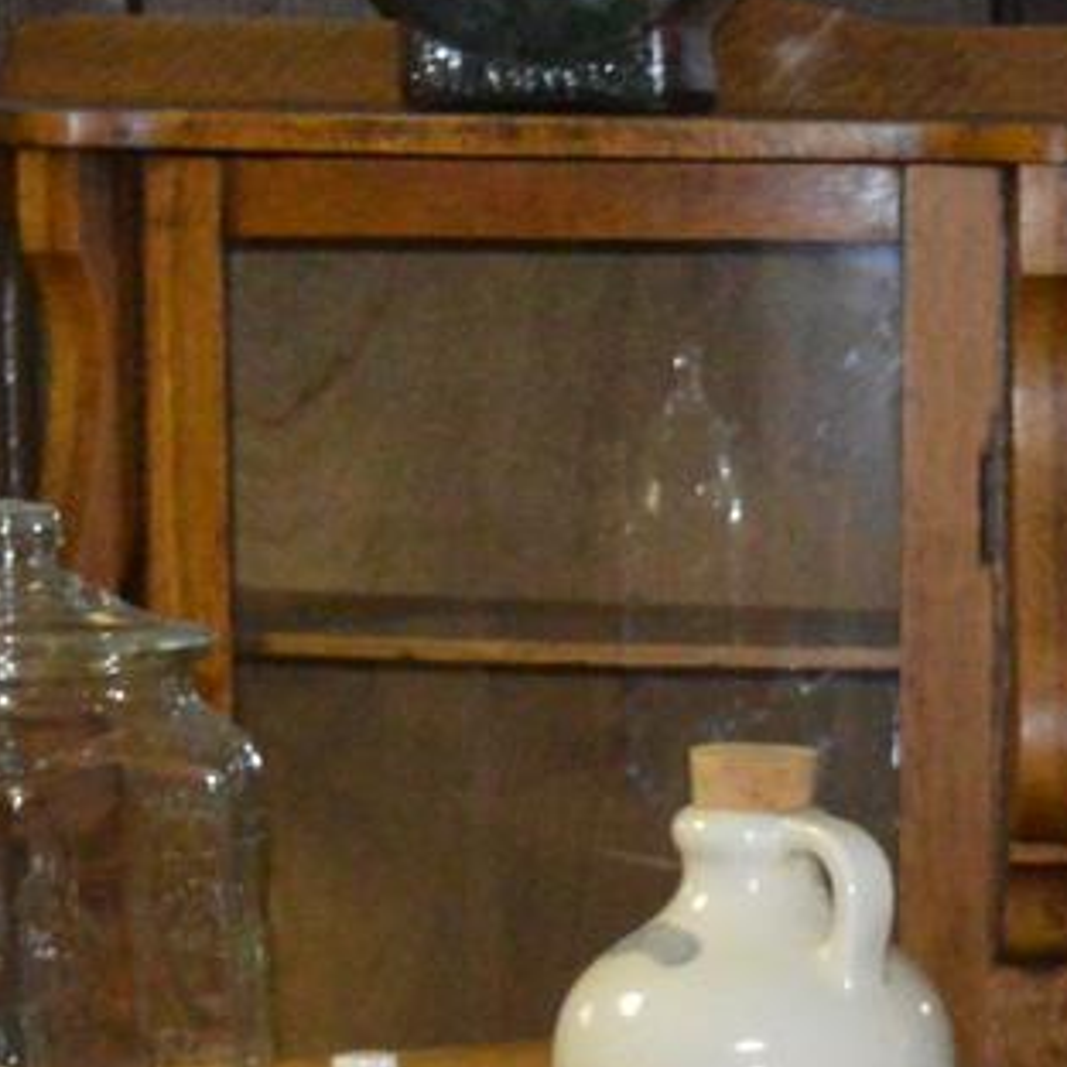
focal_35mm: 184
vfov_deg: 9.2
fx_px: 6417
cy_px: 1729
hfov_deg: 9.4
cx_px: 1228
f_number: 4
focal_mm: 22
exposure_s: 1/60
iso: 2500
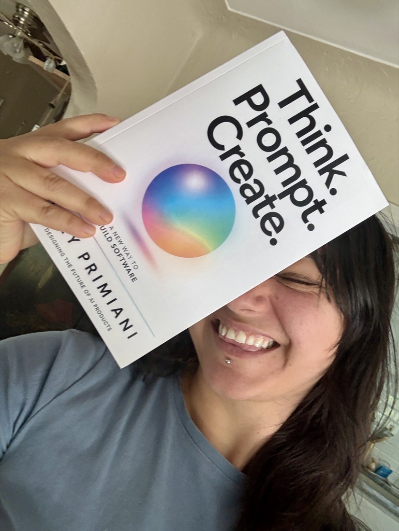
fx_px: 461
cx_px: 200
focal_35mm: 30
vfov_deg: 60.0
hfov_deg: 46.8
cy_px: 266
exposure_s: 1/60
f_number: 1.9
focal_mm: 2.69
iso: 80
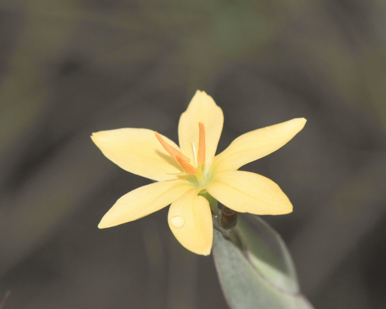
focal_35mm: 170
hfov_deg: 11.3
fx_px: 1942
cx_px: 200
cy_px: 155
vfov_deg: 9.1
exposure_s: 1/250
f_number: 25
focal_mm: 150
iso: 800
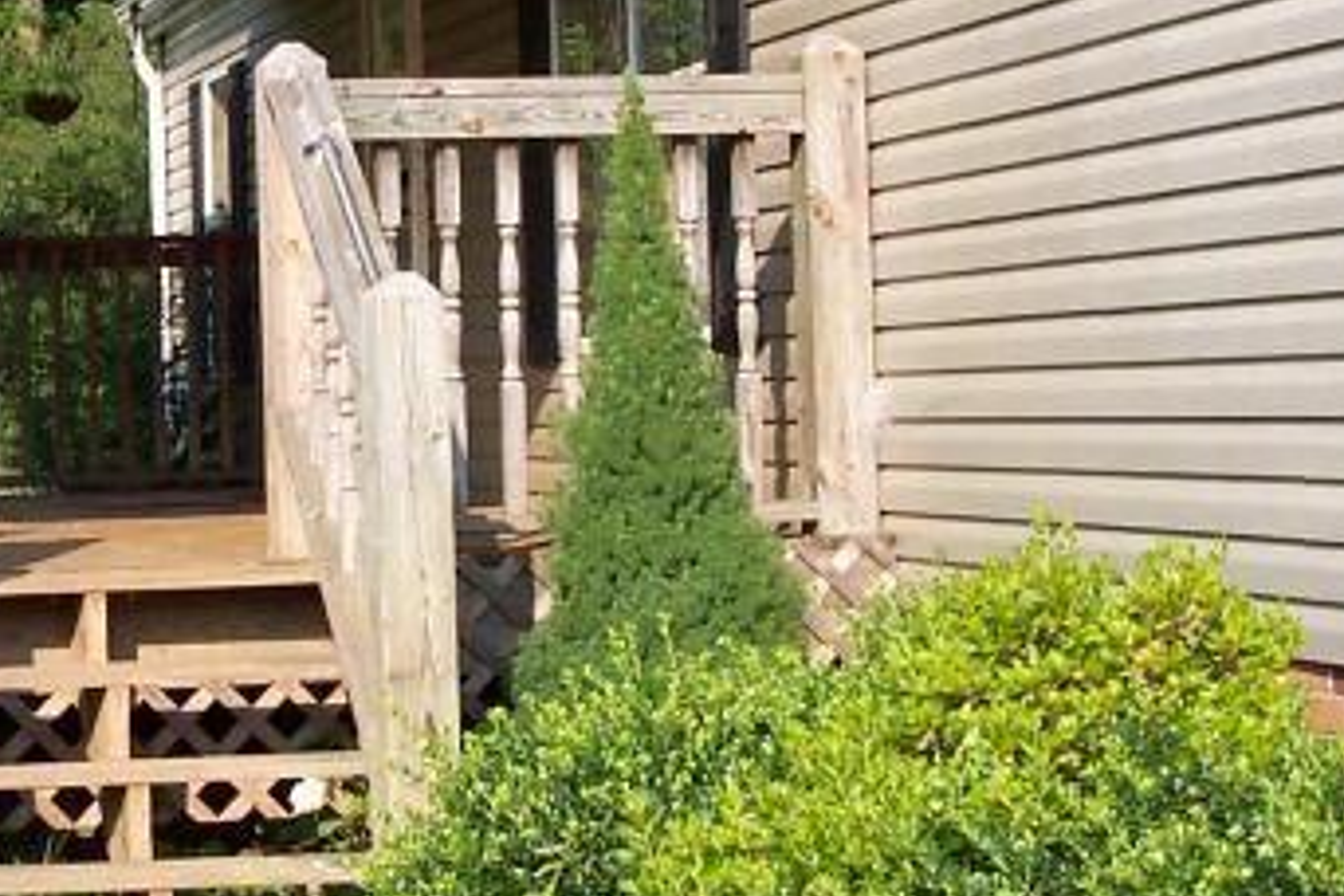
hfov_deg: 20.1
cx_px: 212
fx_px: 3733
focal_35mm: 100
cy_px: 350
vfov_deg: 13.7
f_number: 4.8
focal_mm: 8
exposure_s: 1/350
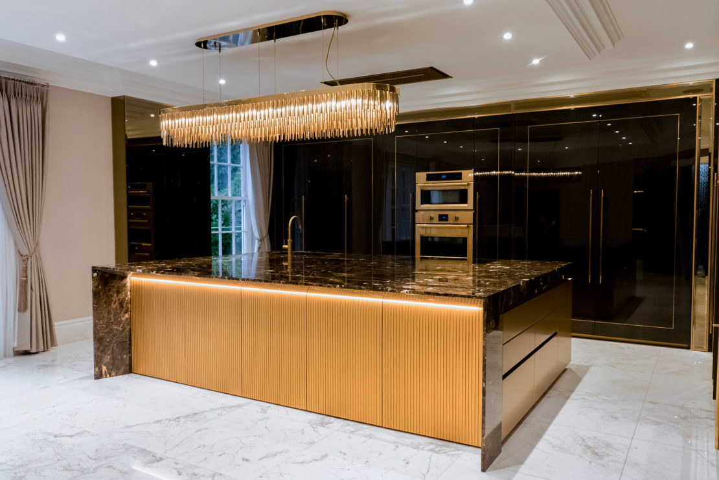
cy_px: 240
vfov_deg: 49.6
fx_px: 519
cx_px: 360
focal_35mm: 26
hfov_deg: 69.4
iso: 12800
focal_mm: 26
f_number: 16
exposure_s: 1/100
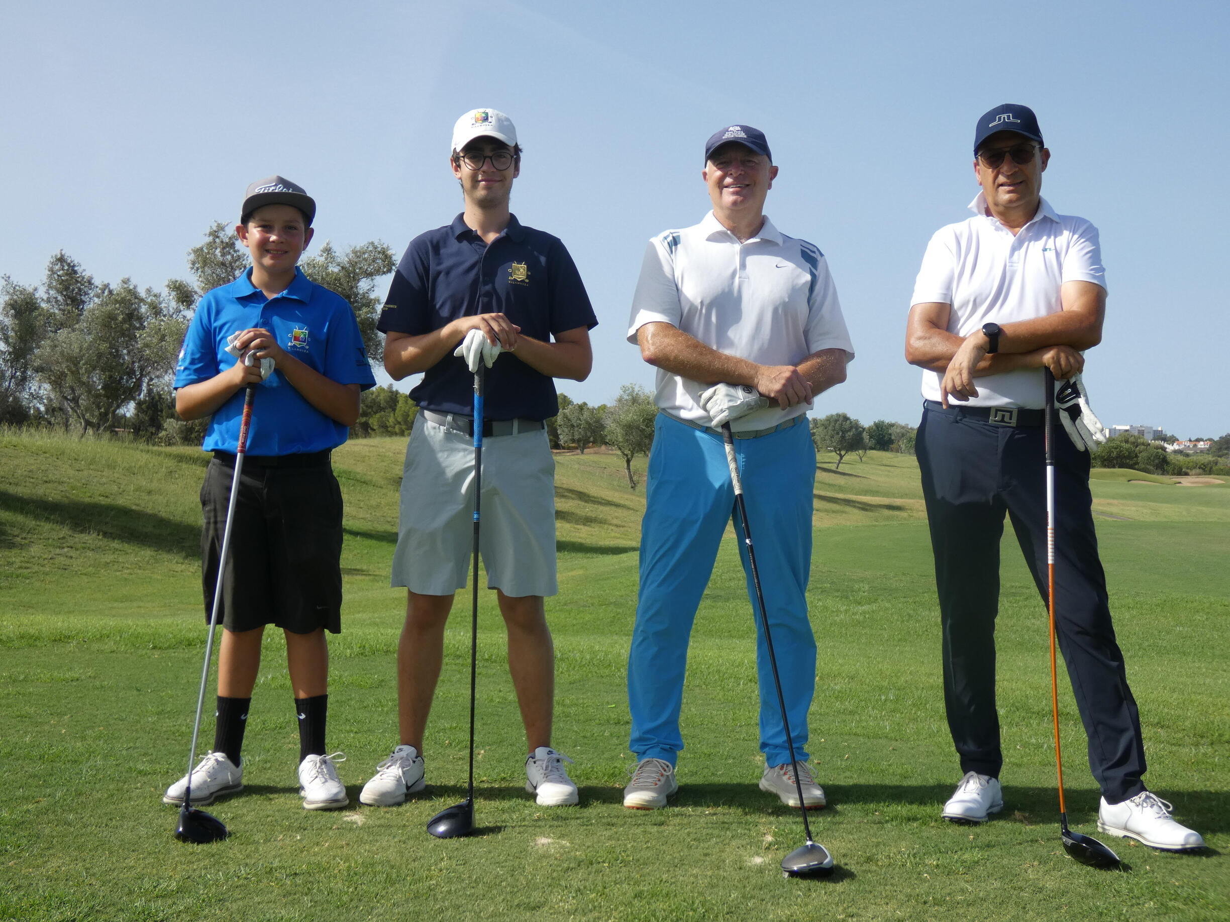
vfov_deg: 33.6
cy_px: 461
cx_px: 615
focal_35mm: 43
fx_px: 1528
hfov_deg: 43.9
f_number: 3.7
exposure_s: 1/800
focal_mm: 7.8
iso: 80
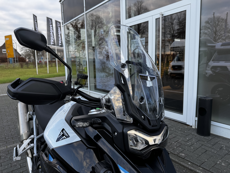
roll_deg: +3.0
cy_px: 86
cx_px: 115
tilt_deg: -7.3
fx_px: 159
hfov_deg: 71.6
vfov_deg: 56.8
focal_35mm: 24
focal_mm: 6.76
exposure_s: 1/130
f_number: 1.78
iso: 50
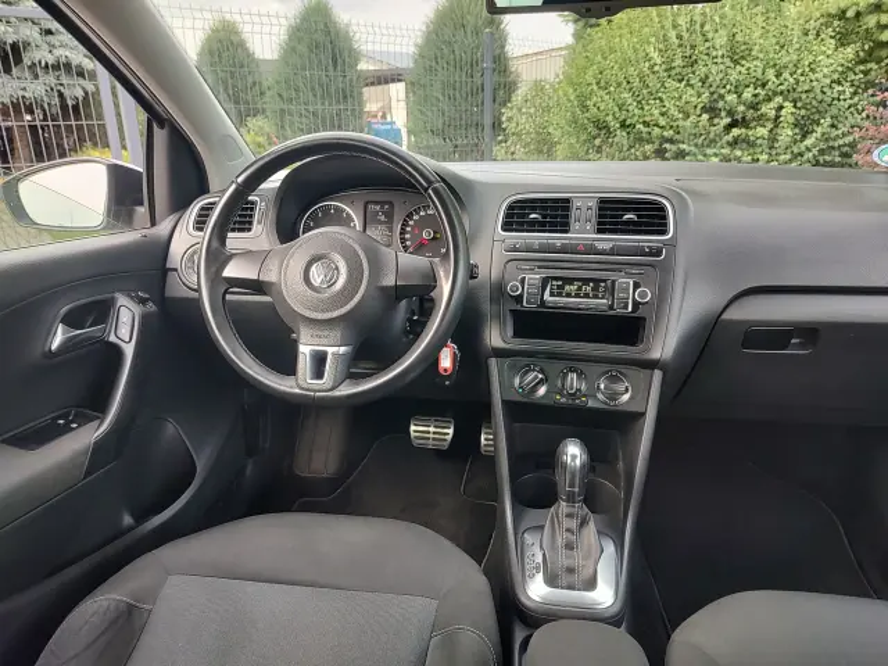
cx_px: 444
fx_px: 590
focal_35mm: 23
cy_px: 333
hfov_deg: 73.9
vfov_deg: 58.9
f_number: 1.8
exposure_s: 1/100
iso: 120
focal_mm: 5.56
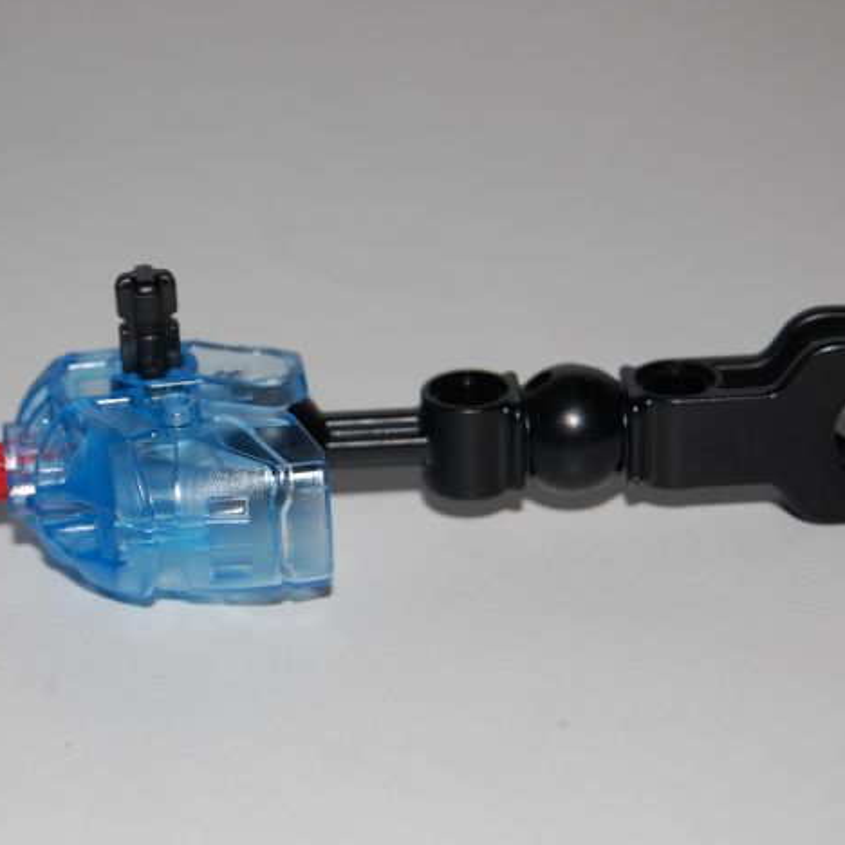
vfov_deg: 14.6
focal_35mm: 120
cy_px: 460
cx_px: 267
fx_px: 3307
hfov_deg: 14.5
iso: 400
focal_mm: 55
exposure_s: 1/60
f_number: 5.6
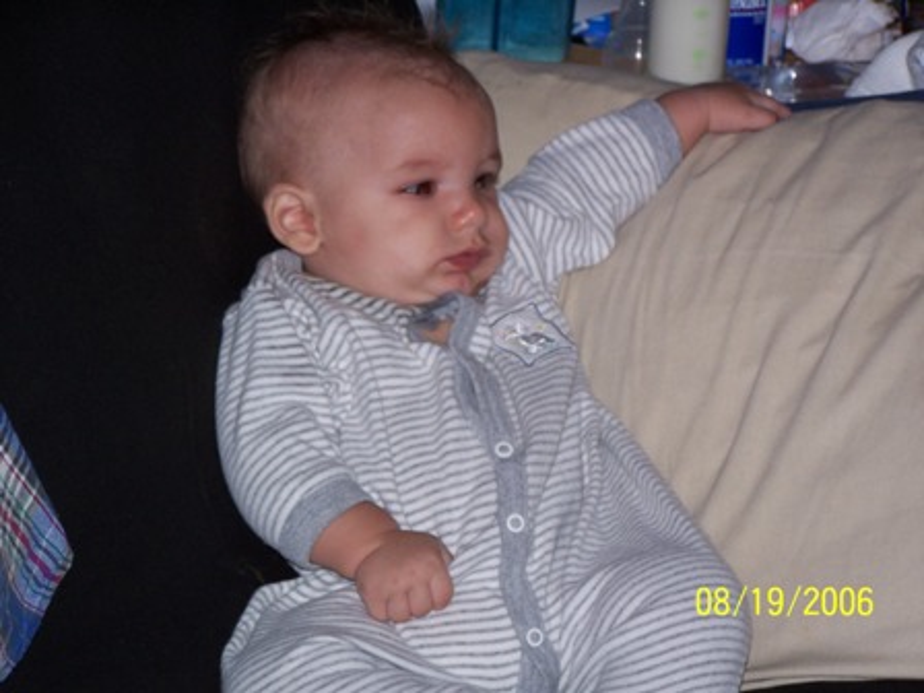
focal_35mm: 139
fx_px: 3710
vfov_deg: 10.7
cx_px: 462
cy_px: 346
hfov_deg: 14.2
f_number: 3.2
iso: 80
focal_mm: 23.1
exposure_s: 1/90
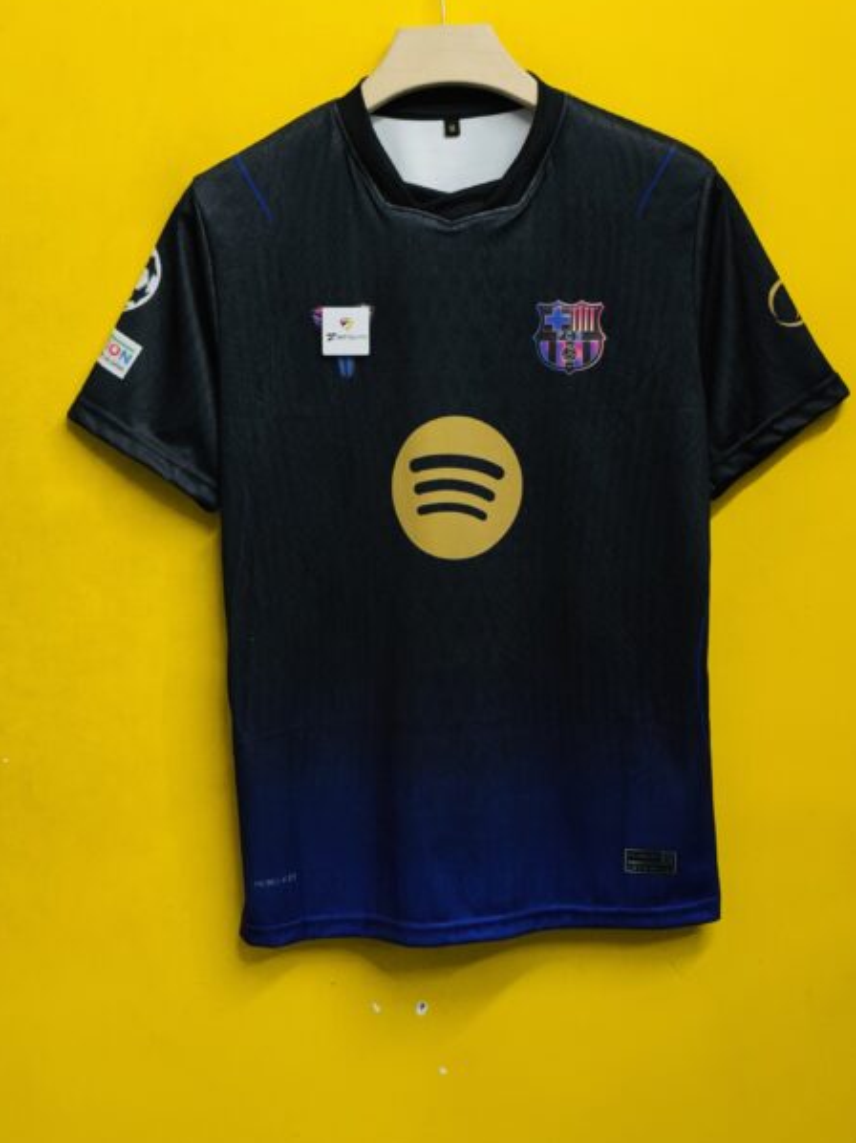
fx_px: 1914
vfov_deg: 33.2
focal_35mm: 58
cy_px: 582
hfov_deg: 25.2
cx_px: 457
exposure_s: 1/100
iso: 40
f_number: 1.6
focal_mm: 5.96
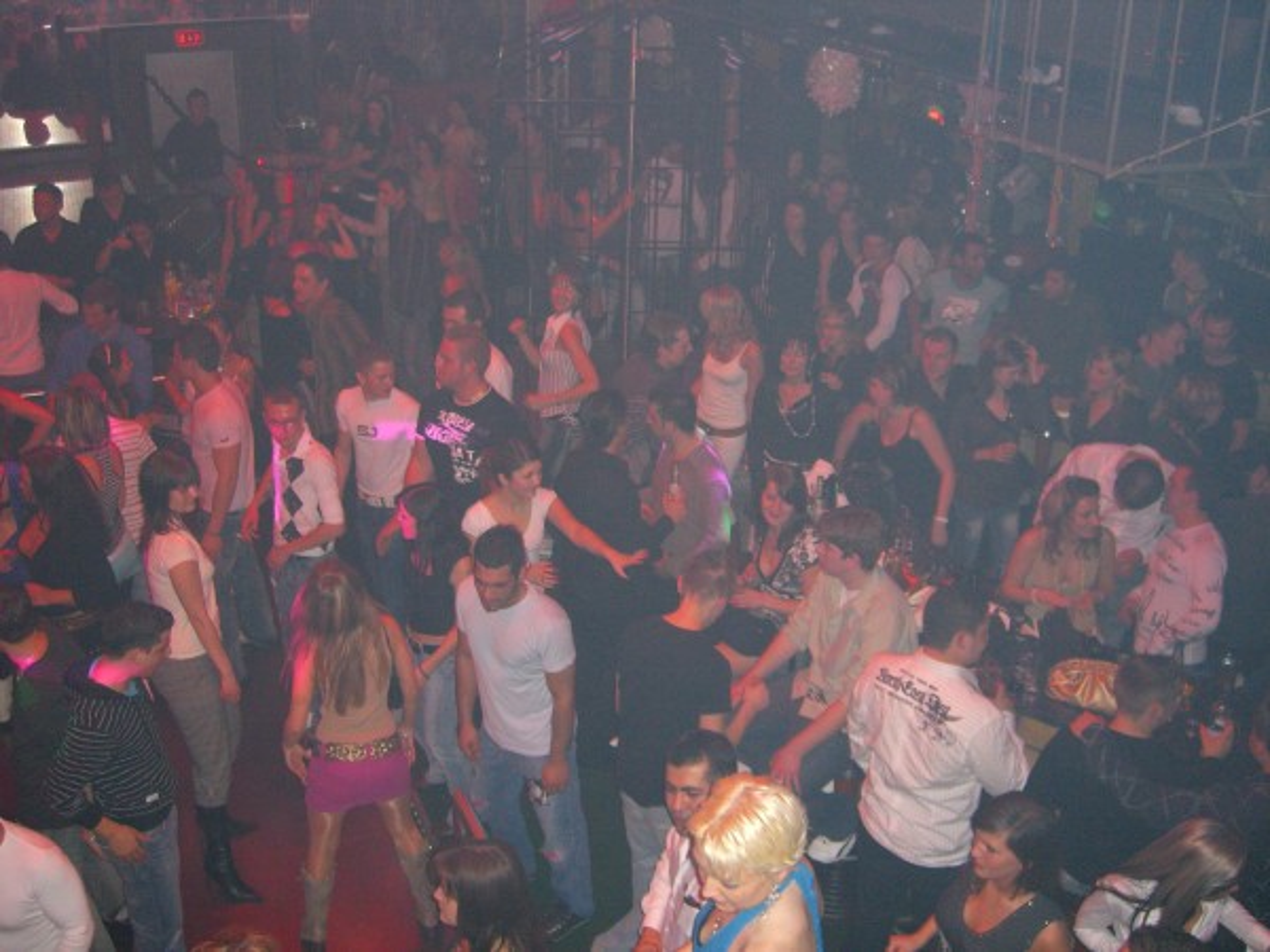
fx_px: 1394
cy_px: 476
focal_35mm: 38
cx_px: 635
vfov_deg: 37.7
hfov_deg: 49.0
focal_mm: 7.9
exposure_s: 1/60
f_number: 2.8
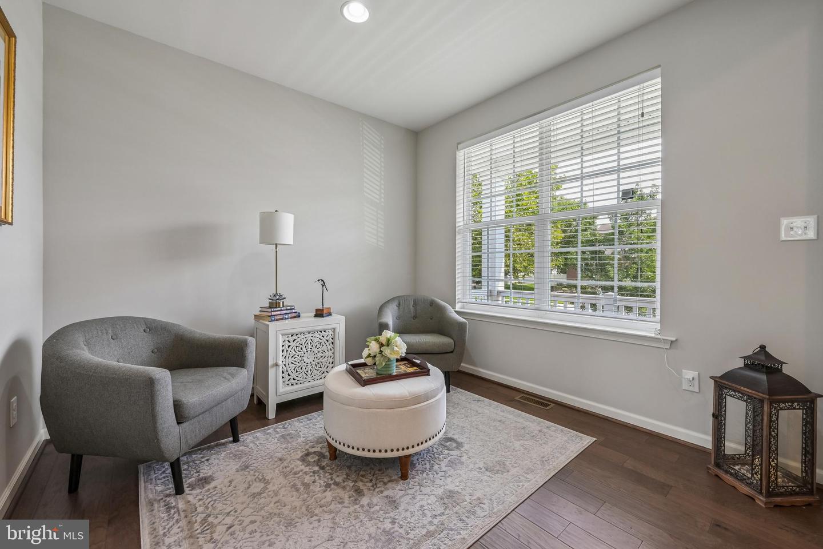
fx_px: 320
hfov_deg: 104.3
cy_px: 274
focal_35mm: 14
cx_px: 412
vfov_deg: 81.2
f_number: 11
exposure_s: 1/20
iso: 400
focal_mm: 14
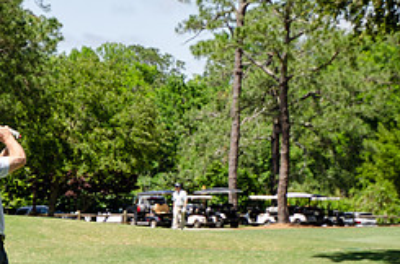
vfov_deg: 6.2
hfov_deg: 9.4
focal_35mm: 220
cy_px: 261
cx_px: 69
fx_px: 2438
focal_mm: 62
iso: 160
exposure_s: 1/500
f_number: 5.6
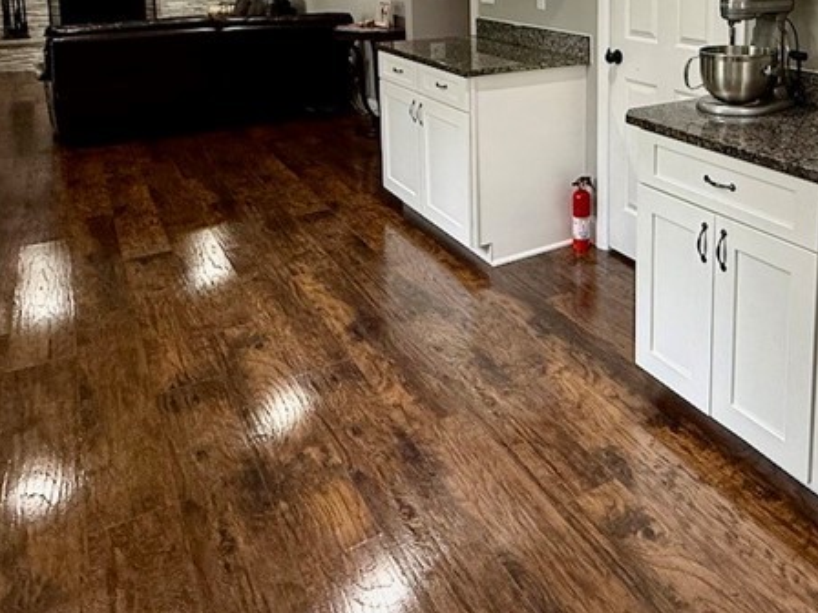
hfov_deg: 54.6
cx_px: 595
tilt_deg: -6.4
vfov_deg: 40.3
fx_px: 756
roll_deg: -0.2
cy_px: 44
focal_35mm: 32
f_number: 2.2
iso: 250
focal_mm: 2.22
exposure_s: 1/60
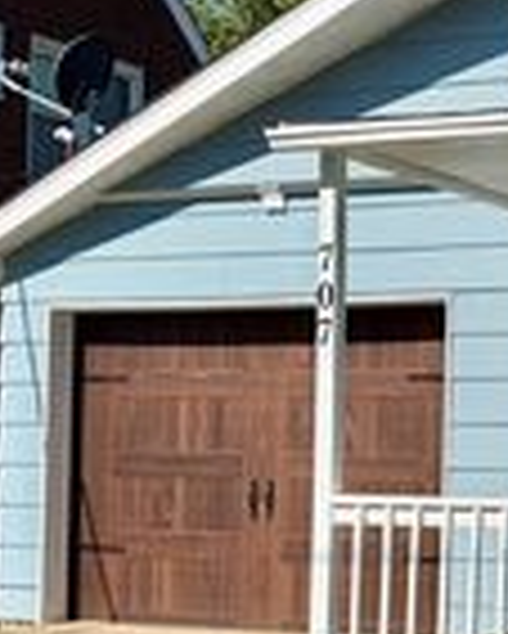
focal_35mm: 83
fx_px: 1558
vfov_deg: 23.0
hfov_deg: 16.8
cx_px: 755
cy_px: 384
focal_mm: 6.76
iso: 80
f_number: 1.78
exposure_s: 1/6173
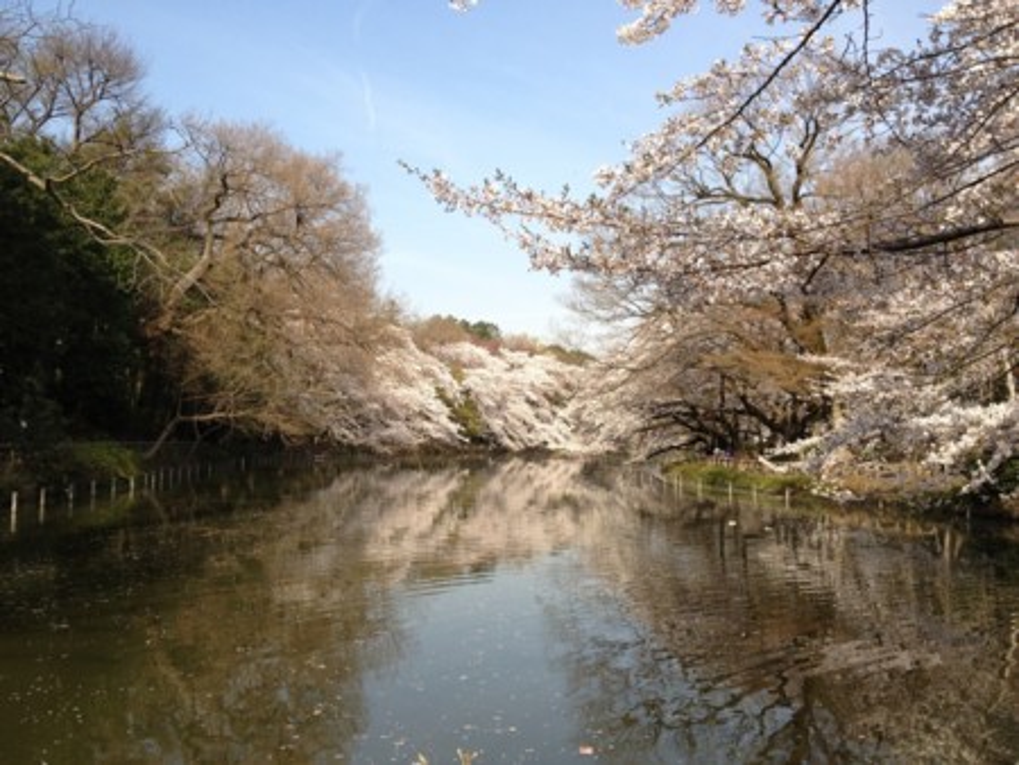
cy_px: 382
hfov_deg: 52.6
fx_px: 1031
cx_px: 510
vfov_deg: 40.7
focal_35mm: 35
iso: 64
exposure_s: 1/812
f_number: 2.4
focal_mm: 4.28
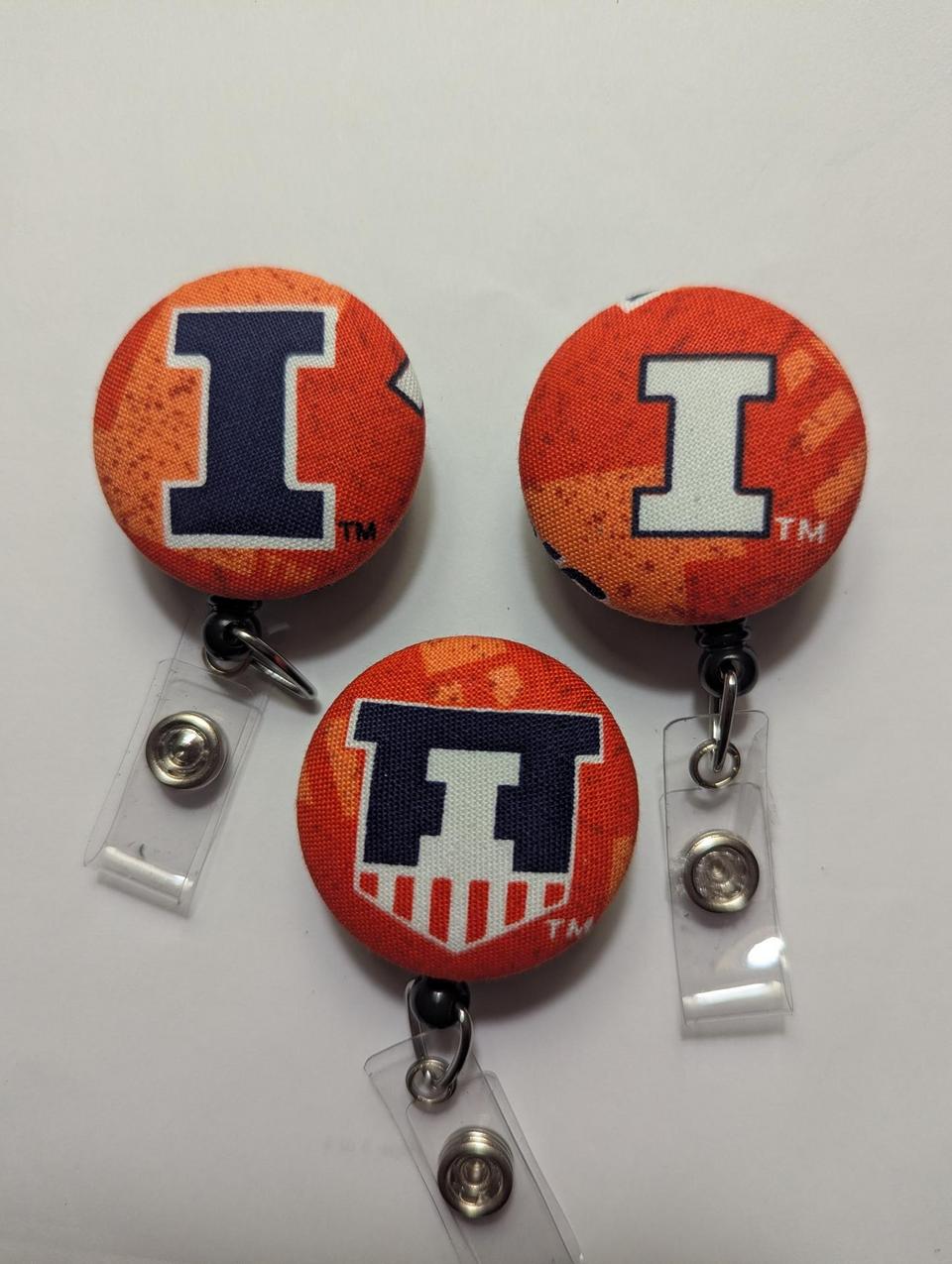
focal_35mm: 24
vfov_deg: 71.5
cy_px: 632
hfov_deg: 56.9
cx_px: 476
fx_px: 878
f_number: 1.85
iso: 138
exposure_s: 1/120
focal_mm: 6.81
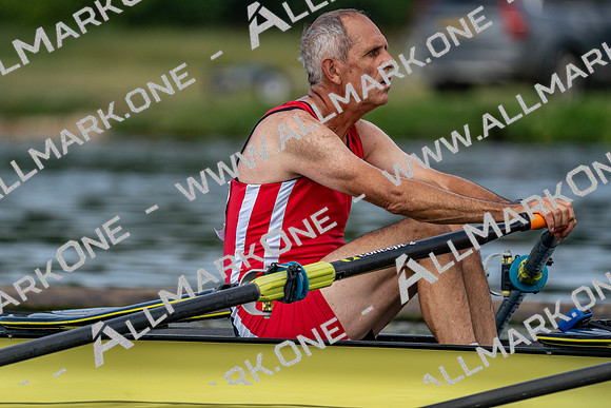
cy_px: 204
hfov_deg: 4.3
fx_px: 8165
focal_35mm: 481
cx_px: 306
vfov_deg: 2.9
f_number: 6.3
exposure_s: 1/1600
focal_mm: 481
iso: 400
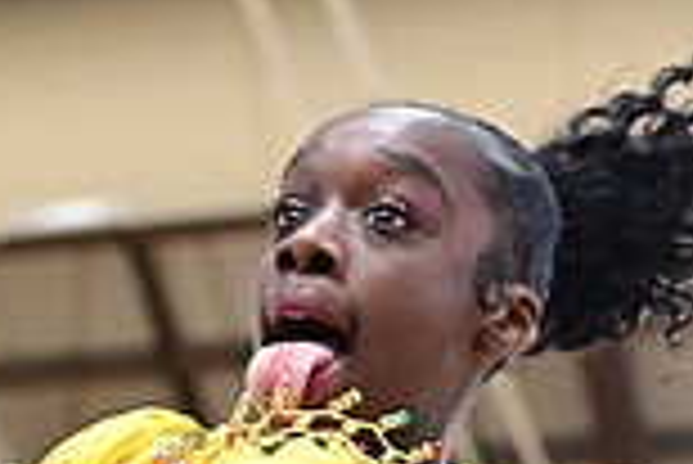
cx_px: 378
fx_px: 3622
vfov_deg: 7.2
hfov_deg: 10.9
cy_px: 752
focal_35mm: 188
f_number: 3.2
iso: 6400
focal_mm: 50
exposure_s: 1/1000
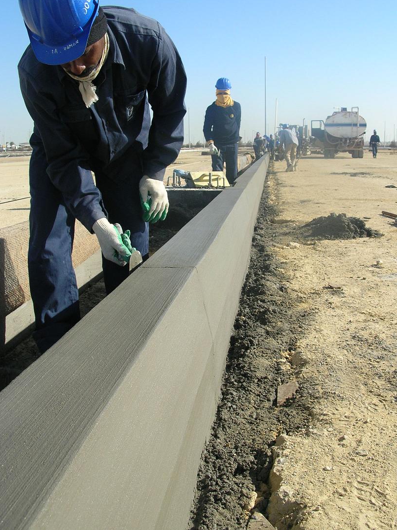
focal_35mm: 38
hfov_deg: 37.7
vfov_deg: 49.0
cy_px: 251
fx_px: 582
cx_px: 208
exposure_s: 1/539
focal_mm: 6
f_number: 3.7
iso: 50
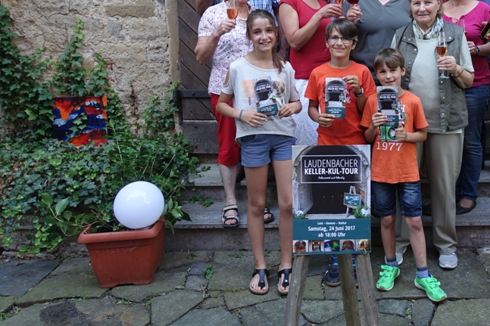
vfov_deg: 34.3
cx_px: 375
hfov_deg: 48.5
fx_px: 517
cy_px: 80
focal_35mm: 38
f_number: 2.8
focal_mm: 8.8
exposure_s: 1/40
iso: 125
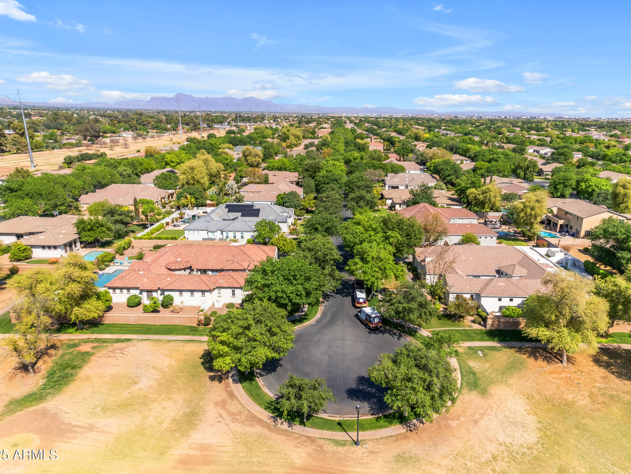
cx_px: 336
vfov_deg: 56.8
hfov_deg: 71.5
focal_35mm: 24
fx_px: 437
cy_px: 237
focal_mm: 8.38
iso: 100
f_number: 2.8
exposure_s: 1/1600
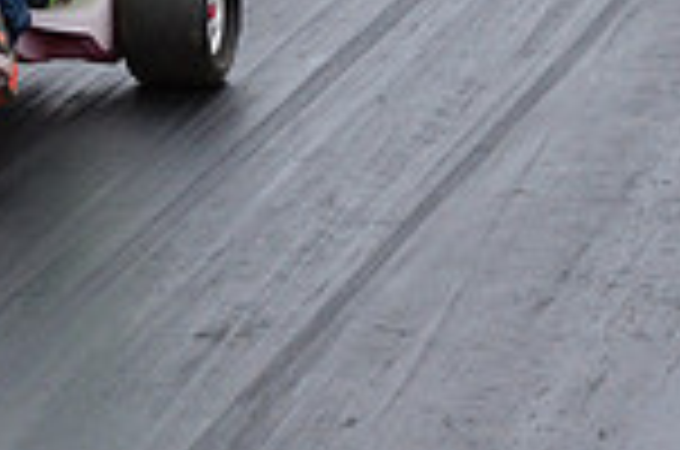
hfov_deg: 6.5
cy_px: 18
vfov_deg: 4.3
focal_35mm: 318
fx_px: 5993
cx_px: -90
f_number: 11
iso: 1000
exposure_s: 1/500
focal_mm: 55
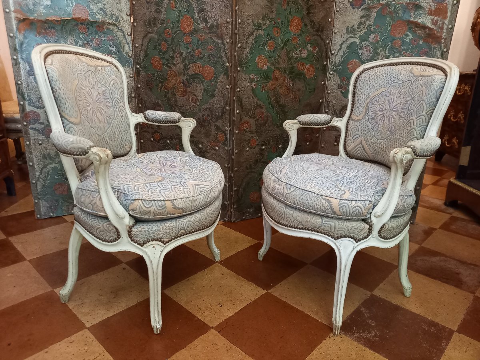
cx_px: 240
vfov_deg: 54.9
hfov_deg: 69.4
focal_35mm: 25
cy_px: 180
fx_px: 347
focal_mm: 4.65
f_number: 1.8
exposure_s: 1/20
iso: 800
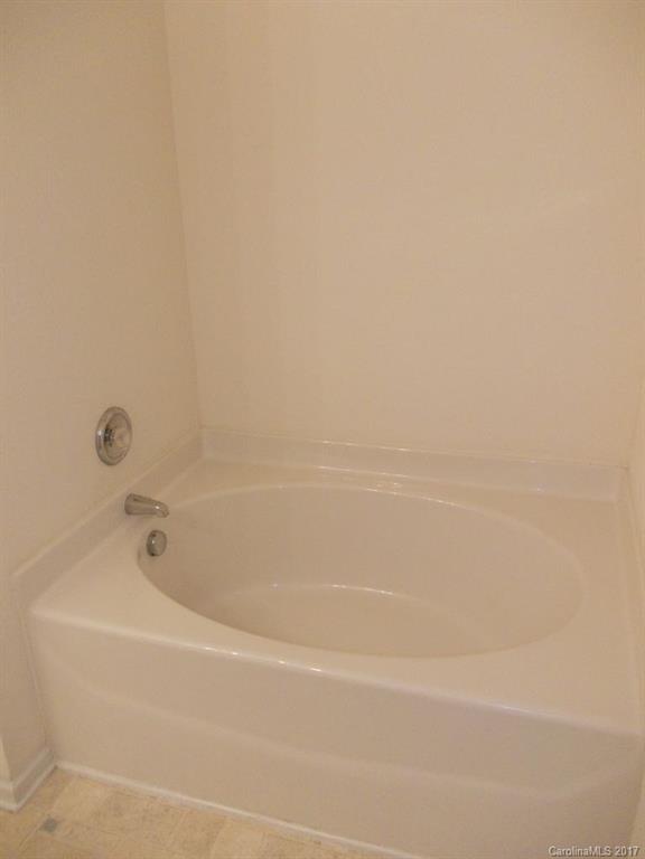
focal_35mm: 28
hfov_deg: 49.7
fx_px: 696
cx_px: 322
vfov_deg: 63.4
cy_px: 430
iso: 160
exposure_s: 1/25
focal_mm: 4
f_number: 2.7
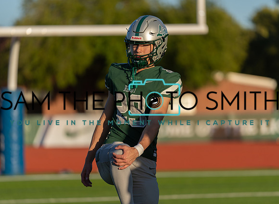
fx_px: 1835
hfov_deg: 8.7
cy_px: 98
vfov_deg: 6.4
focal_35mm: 230
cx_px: 134
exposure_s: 1/2000
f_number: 2.8
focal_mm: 200
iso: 100
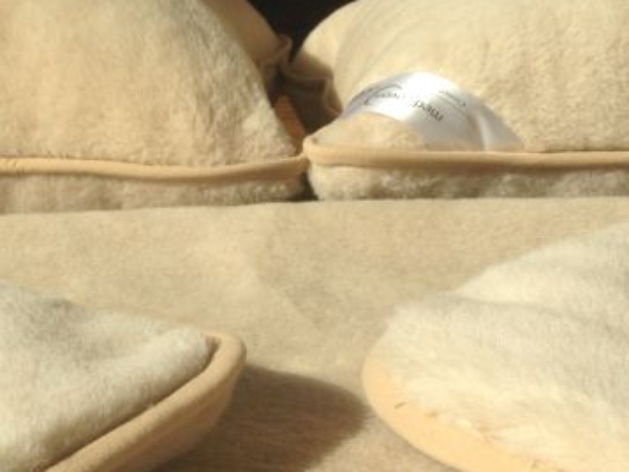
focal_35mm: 74
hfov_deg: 26.3
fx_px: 1345
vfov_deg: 19.7
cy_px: 382
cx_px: 282
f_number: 2.4
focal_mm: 4.12
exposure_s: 1/1748
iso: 50
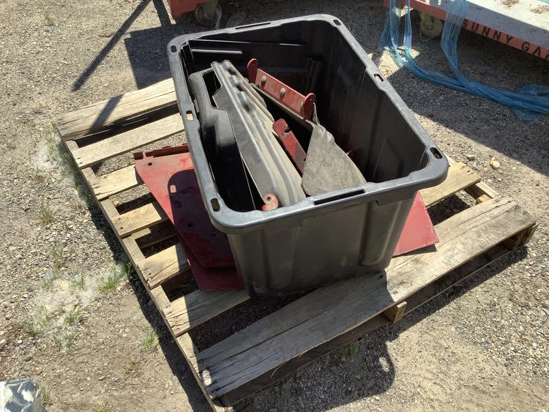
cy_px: 206
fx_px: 492
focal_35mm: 31
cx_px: 274
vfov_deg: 45.5
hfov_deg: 58.3
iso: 25
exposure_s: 1/1072
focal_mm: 3.3
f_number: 2.4
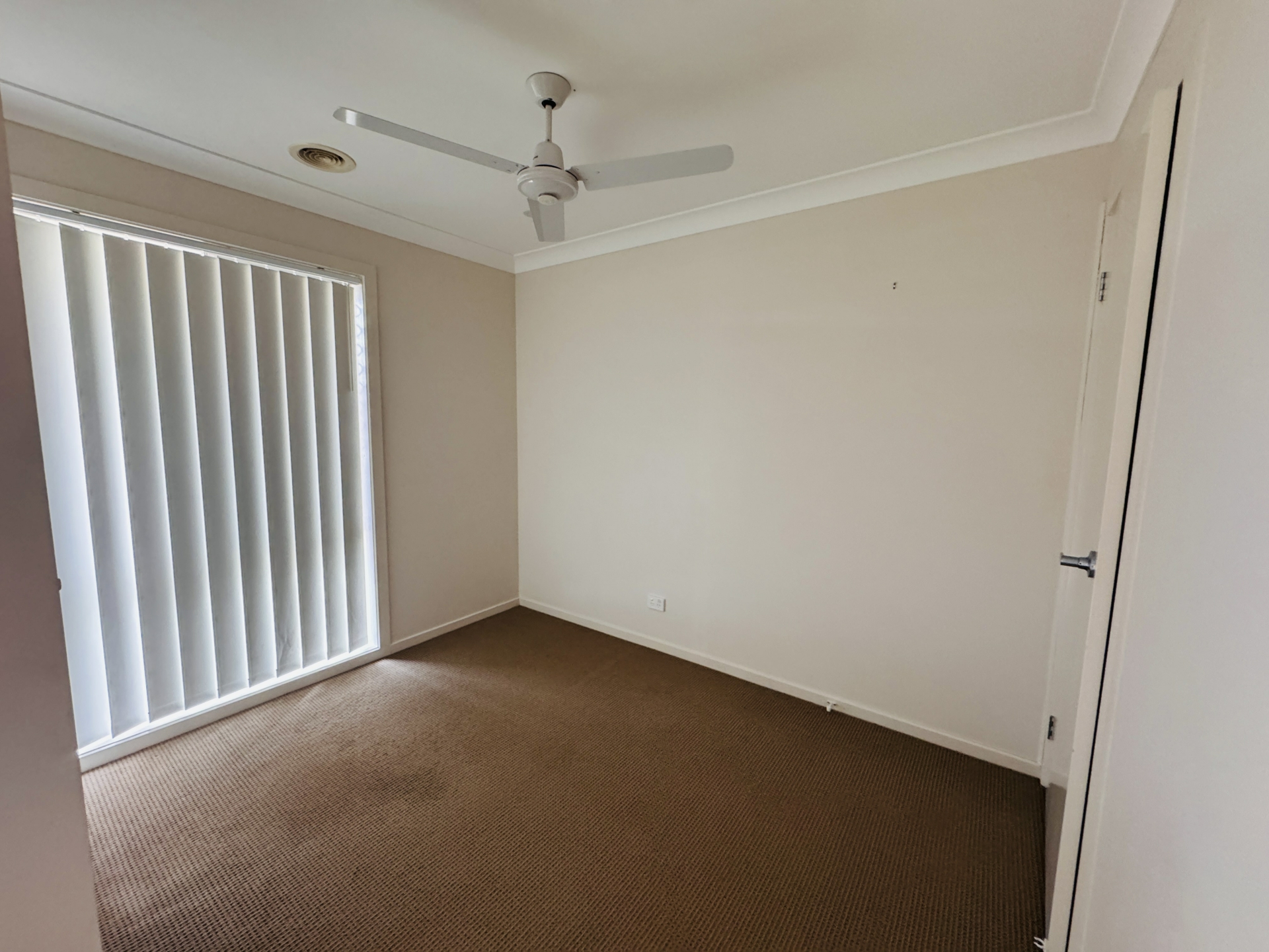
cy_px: 476
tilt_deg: -6.7
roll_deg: -0.9
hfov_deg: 102.1
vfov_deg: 85.7
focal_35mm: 14
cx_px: 634
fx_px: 513
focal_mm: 2.22
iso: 320
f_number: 2.2
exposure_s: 1/73
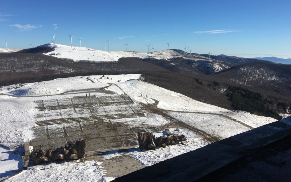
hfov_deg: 61.2
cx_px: 145
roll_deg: -0.3
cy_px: 73
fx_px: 246
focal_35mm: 31
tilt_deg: -4.6
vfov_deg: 40.5
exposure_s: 1/2404
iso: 25
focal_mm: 4.15
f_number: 2.2
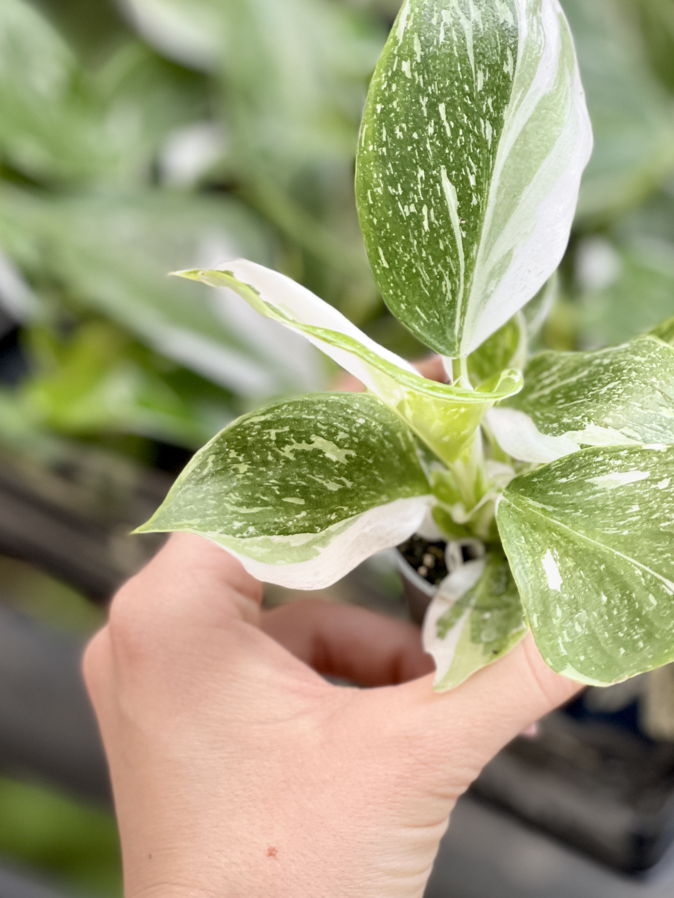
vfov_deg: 21.3
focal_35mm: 92
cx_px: 464
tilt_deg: -42.7
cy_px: 401
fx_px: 2388
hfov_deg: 16.0
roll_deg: +2.8
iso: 125
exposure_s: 1/121
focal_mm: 7.5
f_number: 2.2
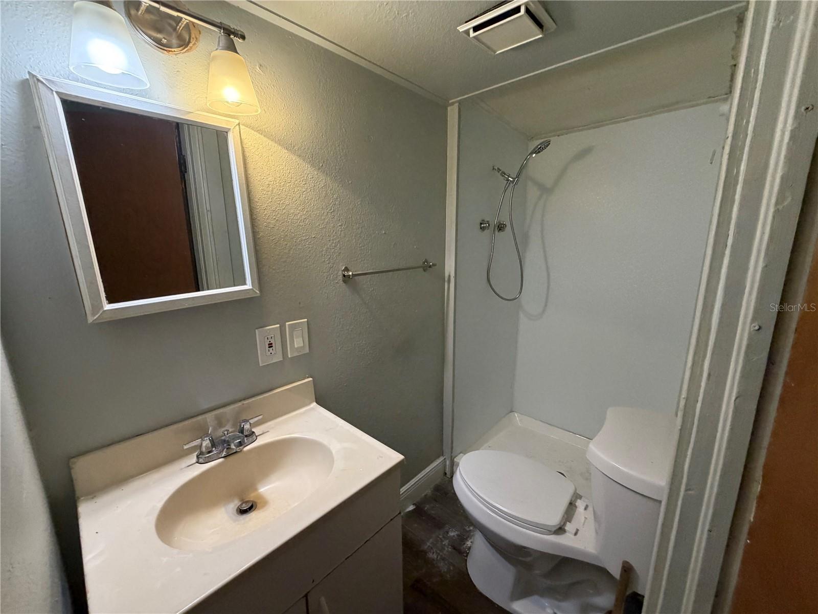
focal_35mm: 14
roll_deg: +2.9
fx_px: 331
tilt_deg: -13.0
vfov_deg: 85.7
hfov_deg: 102.1
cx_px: 409
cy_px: 307
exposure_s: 1/60
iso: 400
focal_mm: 2.22
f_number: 2.2
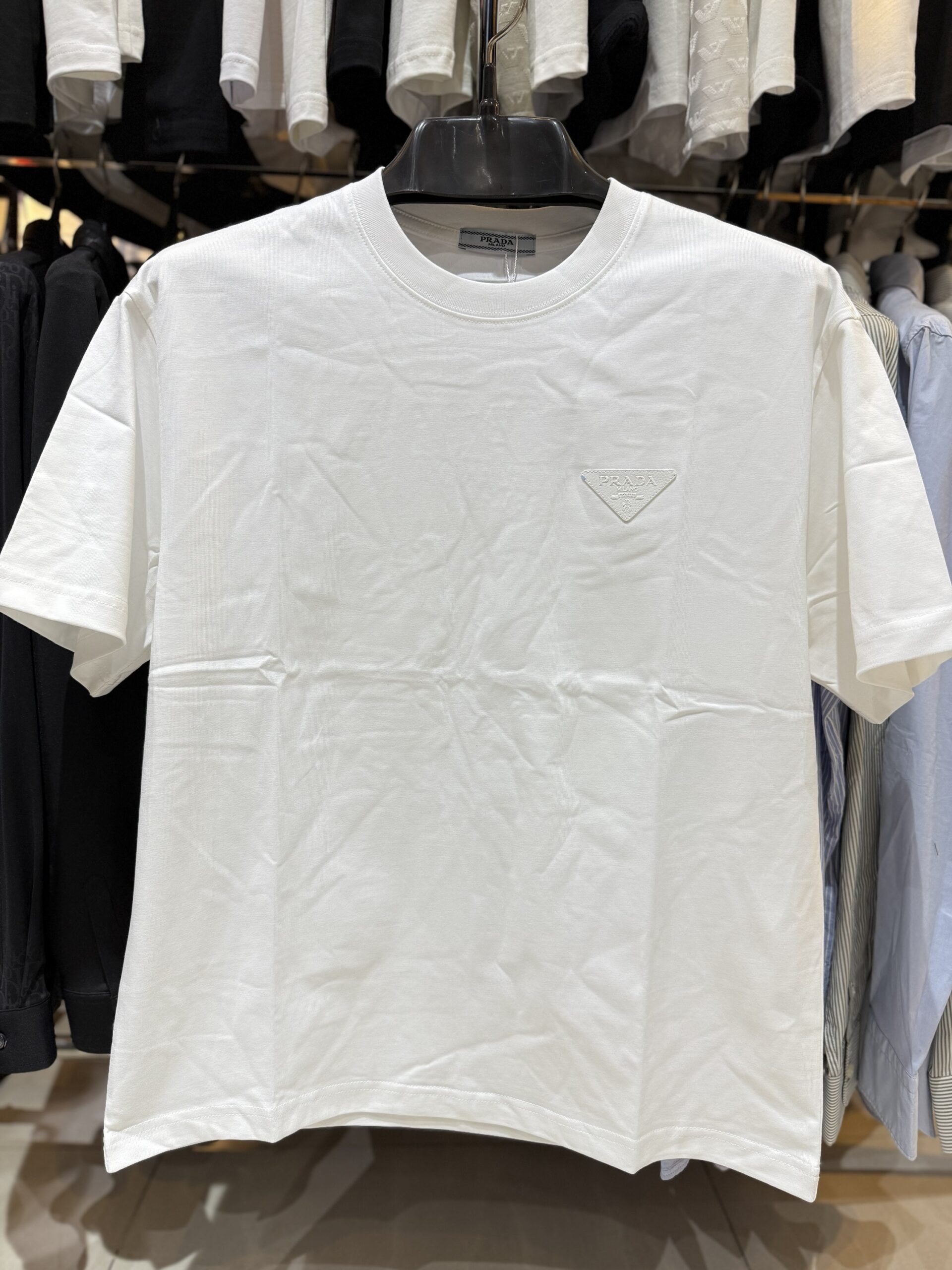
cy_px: 635
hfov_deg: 56.8
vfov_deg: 71.6
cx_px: 476
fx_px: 880
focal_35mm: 24
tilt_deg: -4.5
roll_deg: -0.7
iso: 125
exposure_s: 1/50
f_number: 1.78
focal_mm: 6.76
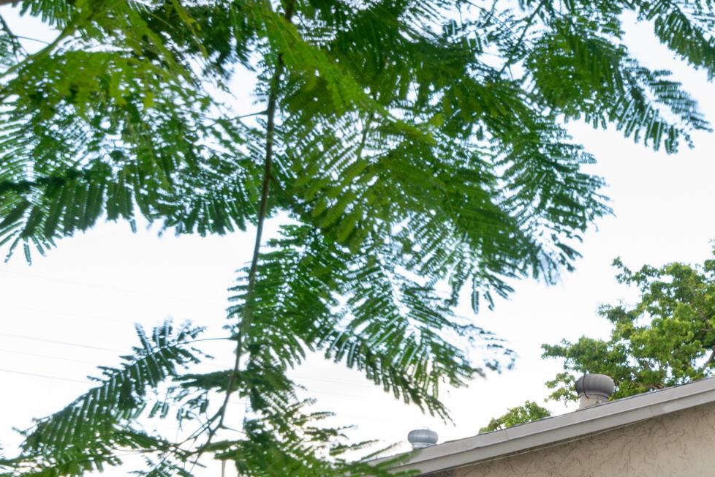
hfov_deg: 21.8
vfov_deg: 14.7
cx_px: 599
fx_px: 1827
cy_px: 430
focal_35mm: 92
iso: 200
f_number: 8
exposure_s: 1/30
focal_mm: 20
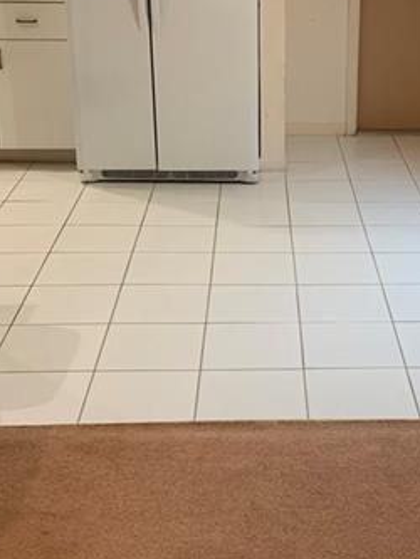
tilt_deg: -21.3
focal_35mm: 60
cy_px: 215
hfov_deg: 24.1
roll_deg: -0.1
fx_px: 970
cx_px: 323
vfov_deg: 32.0
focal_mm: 4.25
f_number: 1.8
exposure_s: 1/60
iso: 125
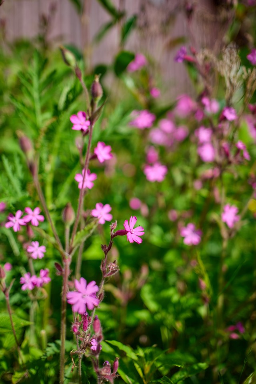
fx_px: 427
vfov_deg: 48.5
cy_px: 192
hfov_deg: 33.4
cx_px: 128
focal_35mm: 40
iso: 100
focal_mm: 40
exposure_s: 1/4000
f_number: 2
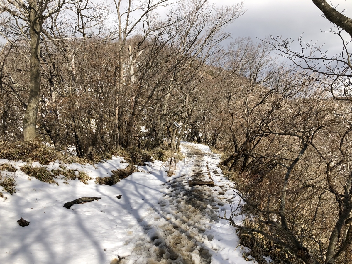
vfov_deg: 49.7
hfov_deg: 63.4
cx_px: 176
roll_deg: +3.5
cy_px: 132
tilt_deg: -2.9
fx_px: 285
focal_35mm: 28
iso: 20
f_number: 1.8
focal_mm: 3.99
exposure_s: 1/2114
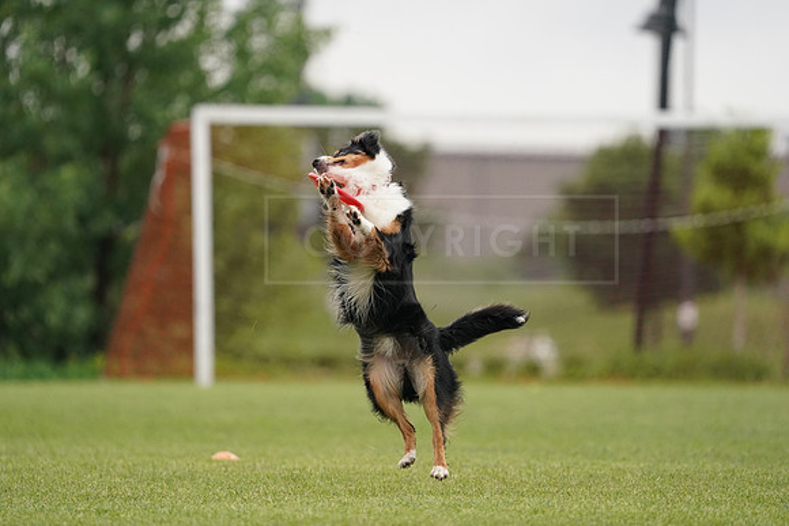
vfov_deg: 2.3
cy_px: 263
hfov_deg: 3.4
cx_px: 394
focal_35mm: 600
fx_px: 13152
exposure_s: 1/4000
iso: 2500
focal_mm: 600
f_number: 6.3
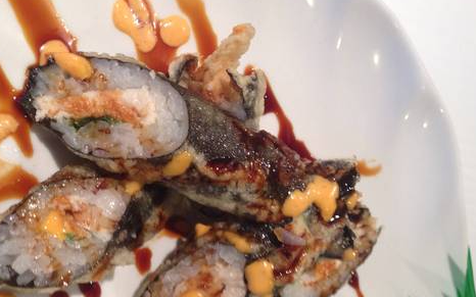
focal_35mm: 44
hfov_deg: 45.1
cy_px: 195
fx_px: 571
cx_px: 201
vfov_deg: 29.0
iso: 64
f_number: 2.4
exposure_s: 1/20
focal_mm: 4.12
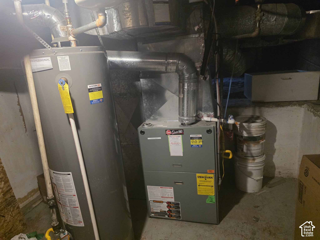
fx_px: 213
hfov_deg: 73.9
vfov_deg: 58.9
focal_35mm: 23
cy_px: 120
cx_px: 160
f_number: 1.7
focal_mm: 6.3
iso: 1600
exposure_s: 1/120
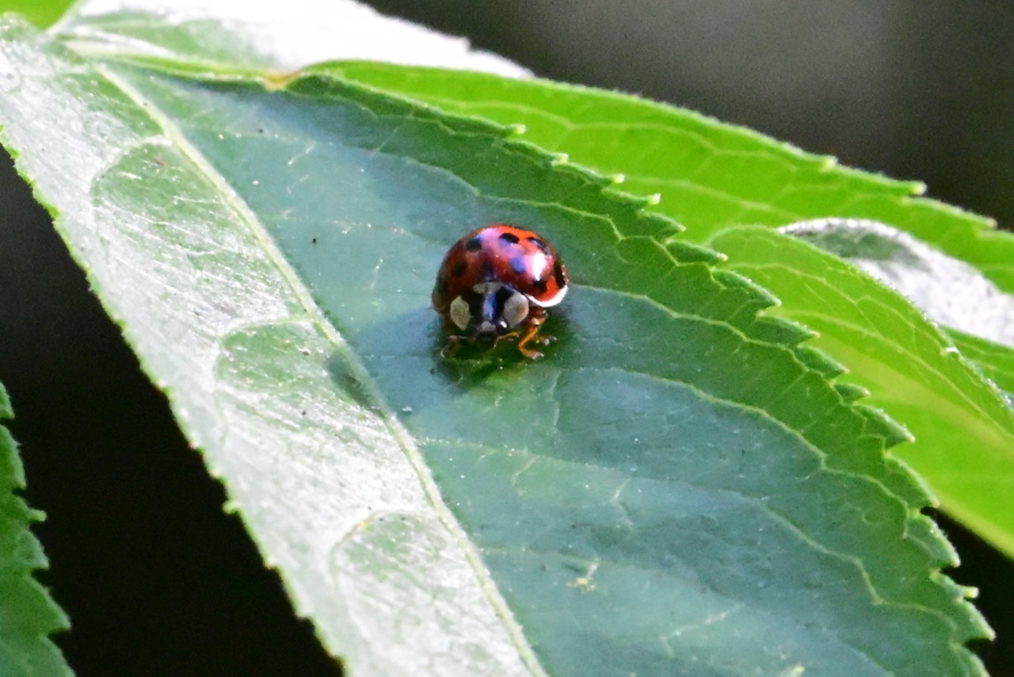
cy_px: 338
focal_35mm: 400
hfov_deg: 5.2
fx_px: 11268
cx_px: 507
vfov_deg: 3.4
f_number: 22
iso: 22800
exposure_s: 1/400
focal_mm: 400
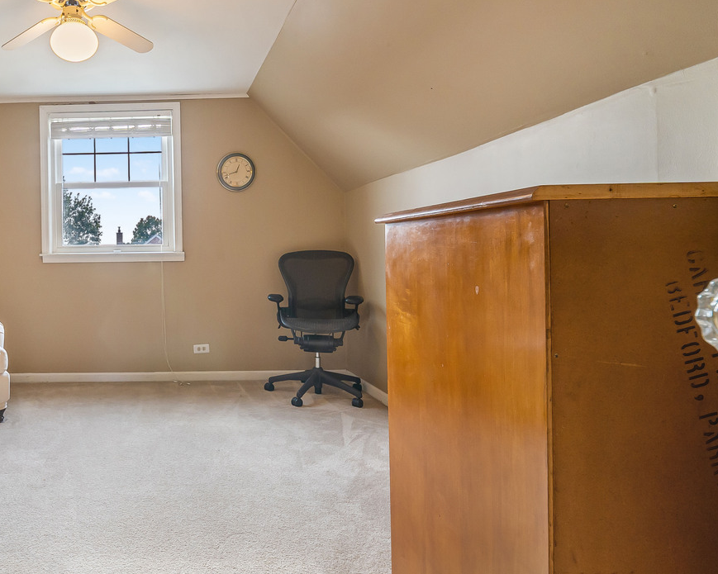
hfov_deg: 70.3
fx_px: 446
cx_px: 148
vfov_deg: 65.4
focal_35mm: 21
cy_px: 259
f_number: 9
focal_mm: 12
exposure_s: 1/25
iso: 640
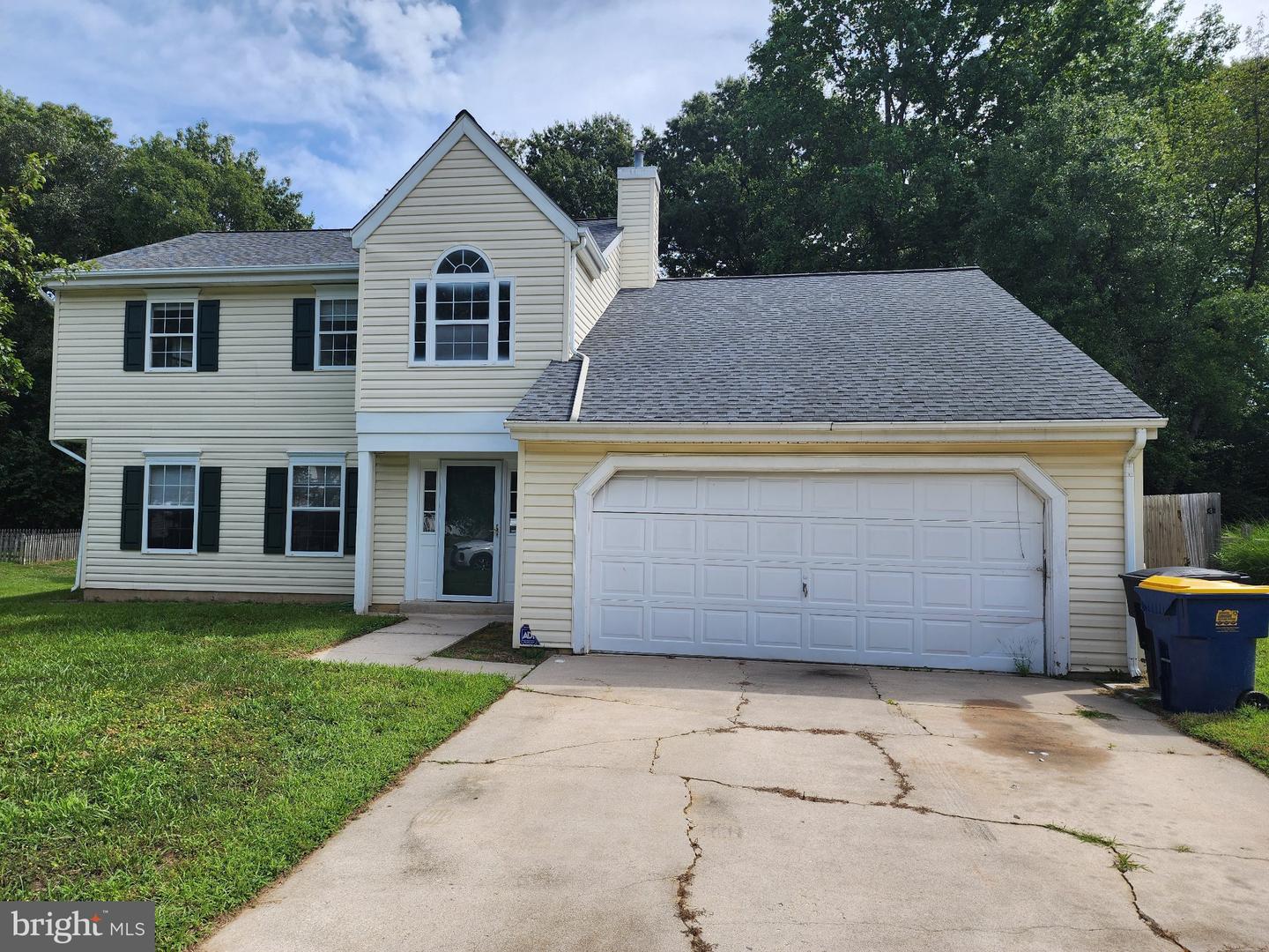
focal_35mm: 23
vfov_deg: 58.9
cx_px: 634
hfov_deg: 73.9
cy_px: 476
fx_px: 843
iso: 12
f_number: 1.8
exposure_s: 1/775
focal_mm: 6.4
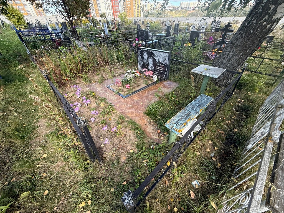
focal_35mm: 14
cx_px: 142
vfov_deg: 85.7
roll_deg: -1.4
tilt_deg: -34.3
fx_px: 115
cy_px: 106
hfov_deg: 102.1
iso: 50
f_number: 2.2
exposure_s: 1/182
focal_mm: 2.22
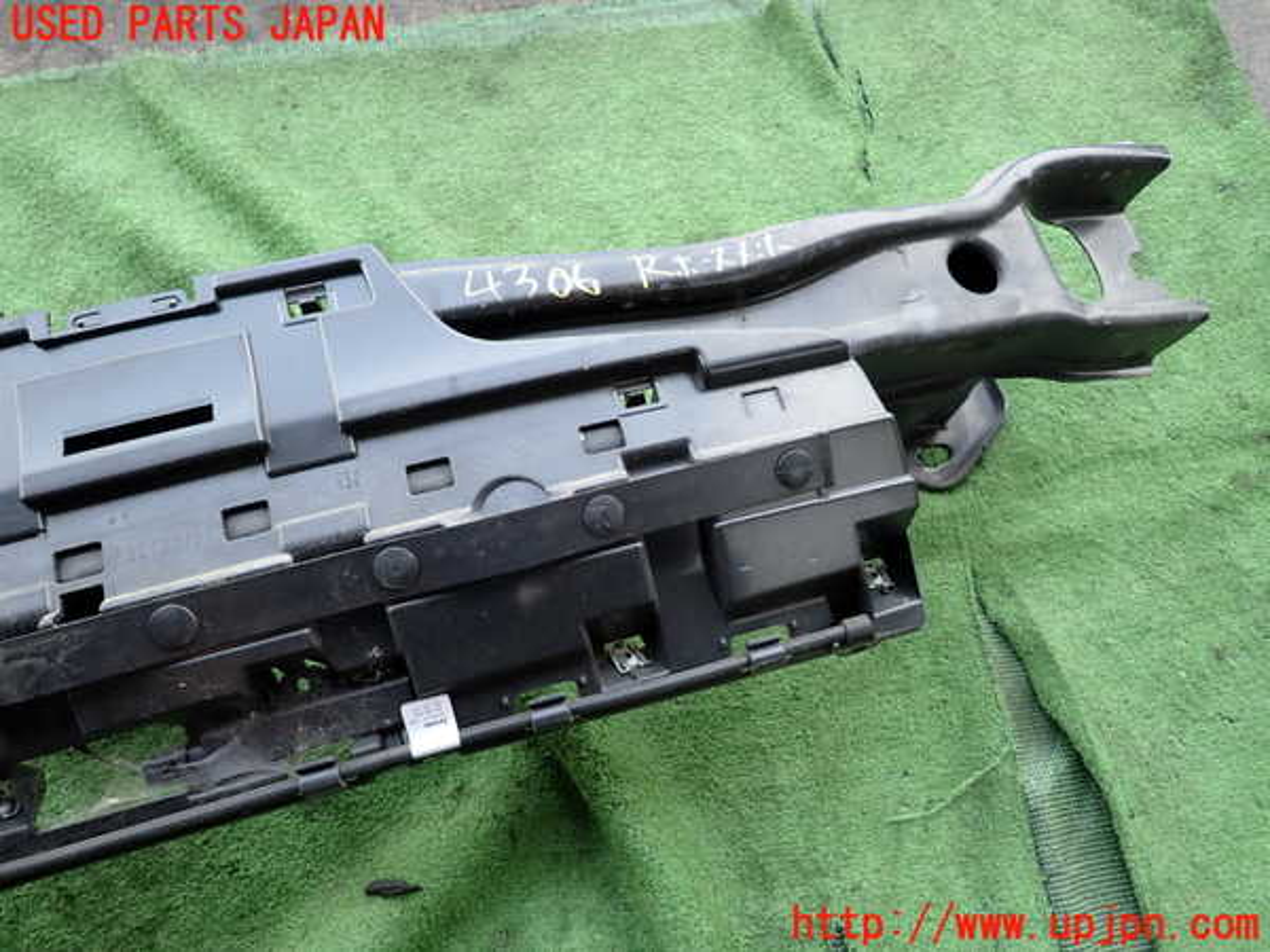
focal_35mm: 25
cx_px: 635
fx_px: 917
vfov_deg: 54.9
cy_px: 476
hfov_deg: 69.4
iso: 100
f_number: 2
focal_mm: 4.5
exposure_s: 1/125
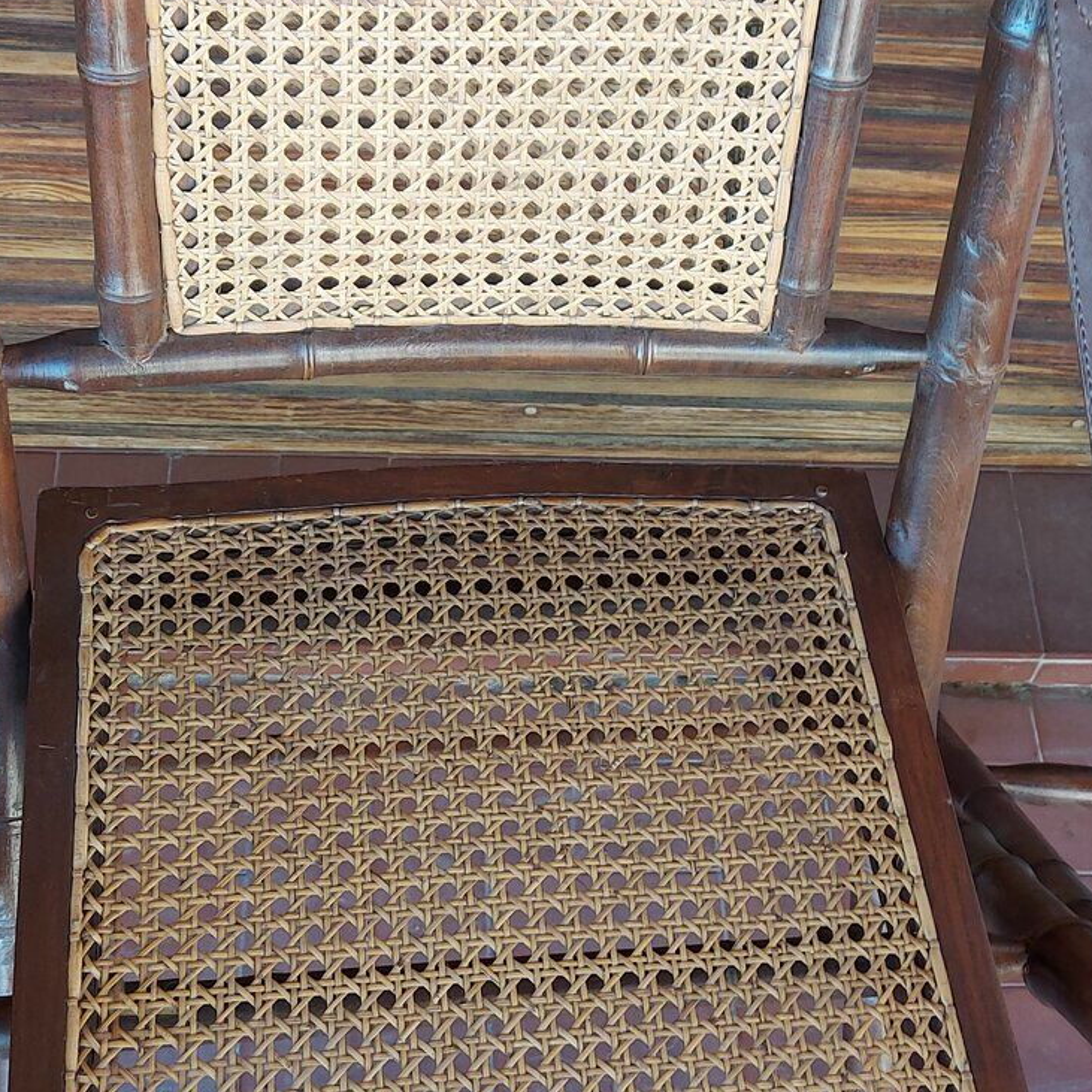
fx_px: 2070
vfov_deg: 29.5
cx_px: 601
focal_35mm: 58
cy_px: 456
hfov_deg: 29.5
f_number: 1.8
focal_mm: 5.23
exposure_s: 1/50
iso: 64
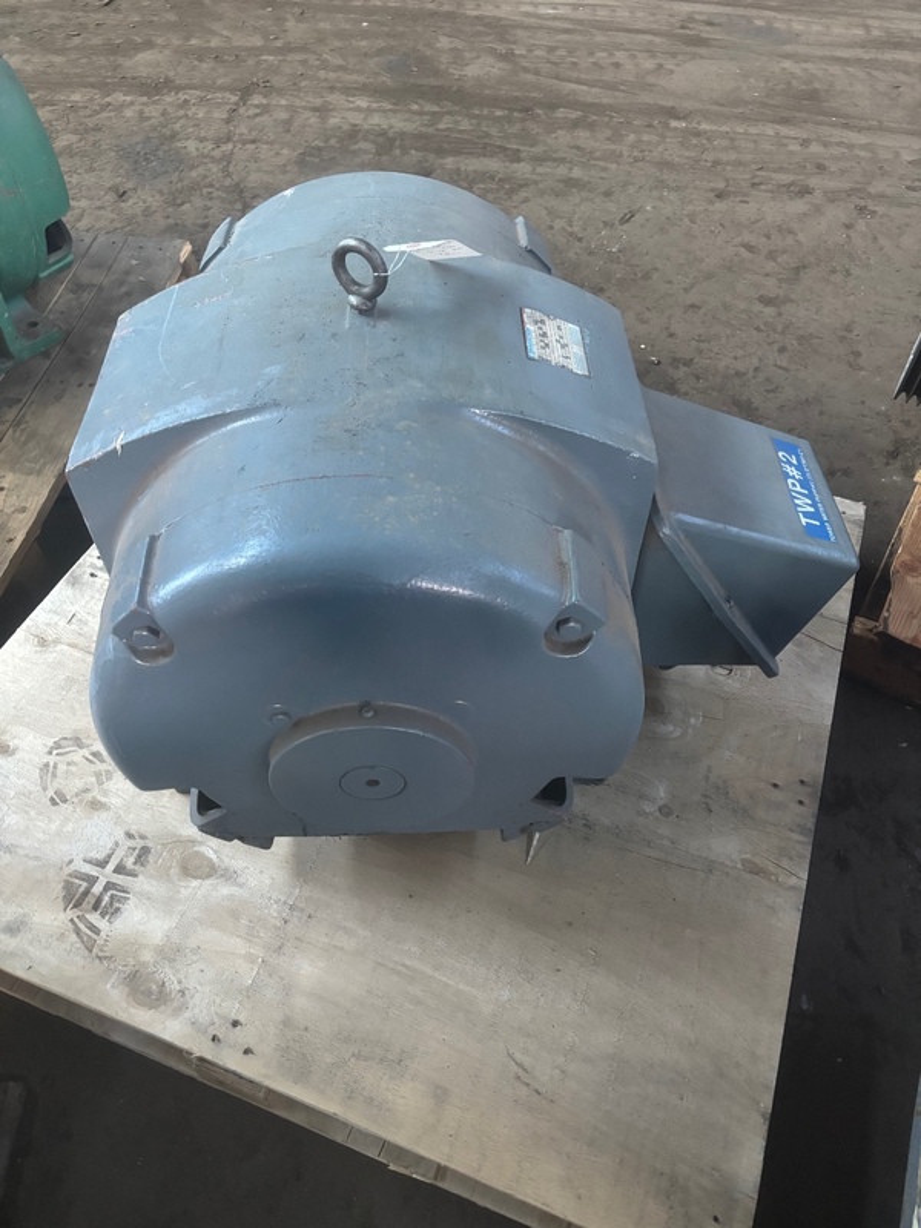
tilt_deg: -50.7
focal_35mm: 26
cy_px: 614
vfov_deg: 67.3
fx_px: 922
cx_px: 460
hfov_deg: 53.1
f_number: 1.6
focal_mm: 5.96
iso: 500
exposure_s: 1/41
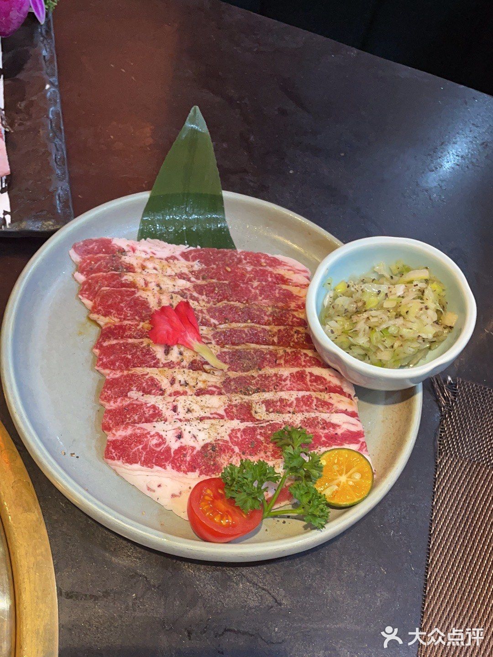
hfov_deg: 24.8
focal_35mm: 59
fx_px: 1120
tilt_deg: -60.6
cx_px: 246
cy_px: 328
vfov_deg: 32.7
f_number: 1.6
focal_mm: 4.2
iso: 160
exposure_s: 1/50
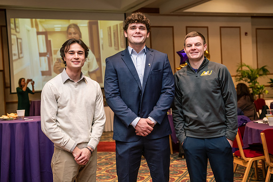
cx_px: 136
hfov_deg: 38.2
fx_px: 394
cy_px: 91
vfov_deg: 26.0
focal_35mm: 52
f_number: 3.5
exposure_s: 1/200
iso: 1600
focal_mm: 52
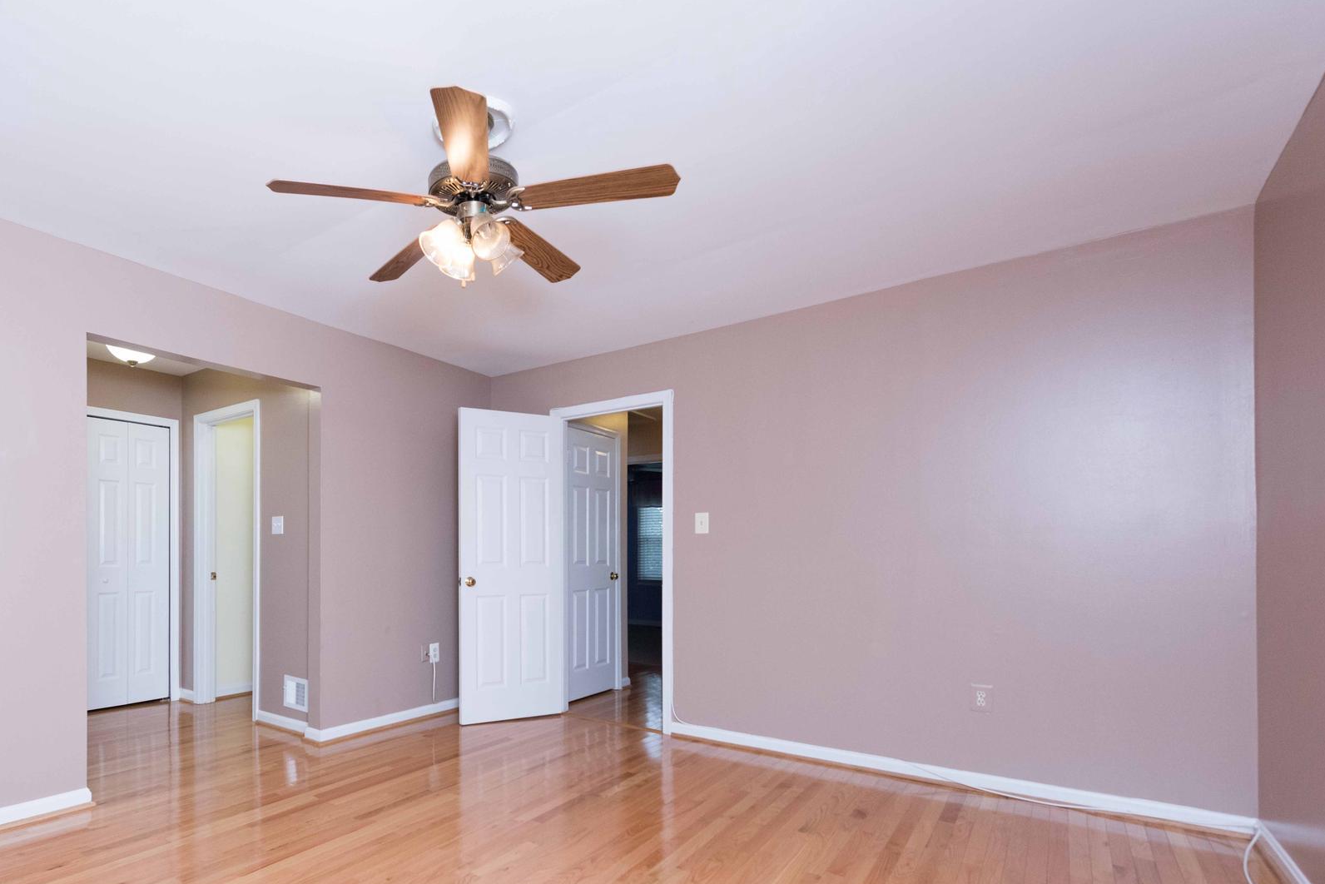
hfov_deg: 87.8
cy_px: 554
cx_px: 478
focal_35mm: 18
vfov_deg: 66.4
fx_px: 663
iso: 1800
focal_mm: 14
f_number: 5.6
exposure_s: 1/200
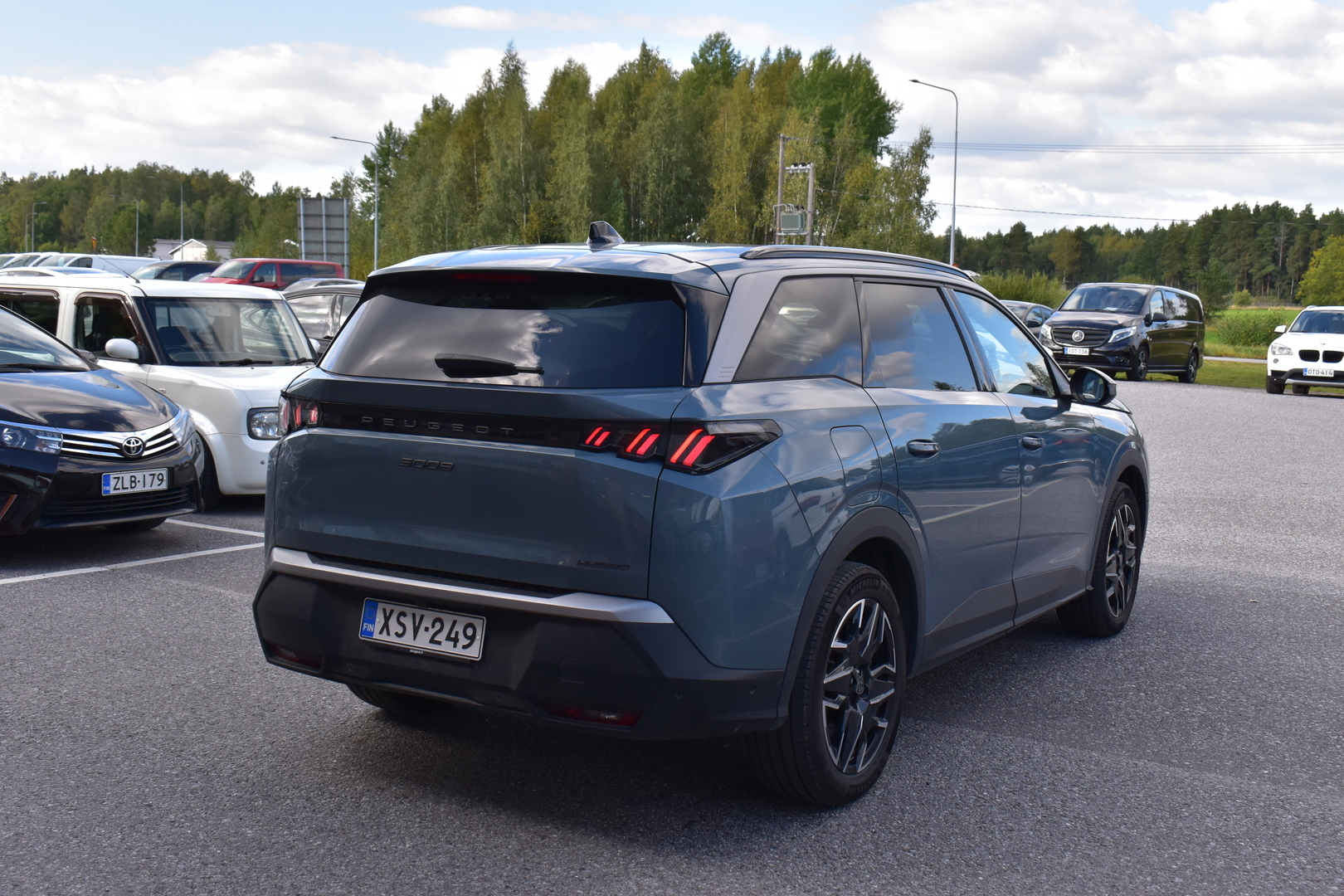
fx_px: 1456
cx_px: 672
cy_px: 448
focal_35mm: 39
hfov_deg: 49.6
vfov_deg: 34.2
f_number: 9.5
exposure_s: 1/250
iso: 400
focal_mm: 26
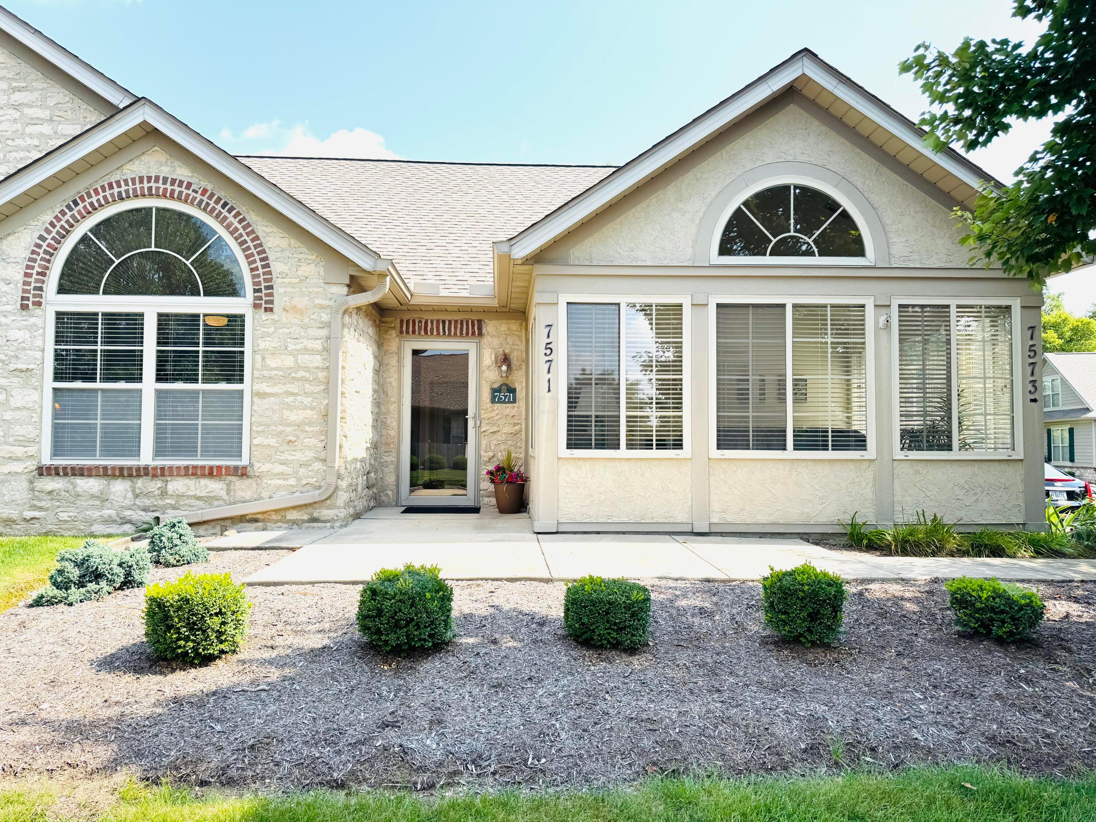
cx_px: 548
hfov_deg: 71.6
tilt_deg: +1.6
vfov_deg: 56.8
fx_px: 760
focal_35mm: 24
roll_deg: -0.6
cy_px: 411
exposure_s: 1/2105
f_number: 1.78
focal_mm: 6.76
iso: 80
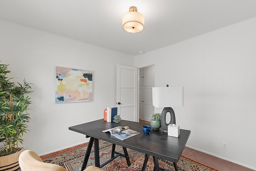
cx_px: 140
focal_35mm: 16
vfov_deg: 73.7
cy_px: 91
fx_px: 114
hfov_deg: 96.4
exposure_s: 1/50
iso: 1250
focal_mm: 12
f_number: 4.5
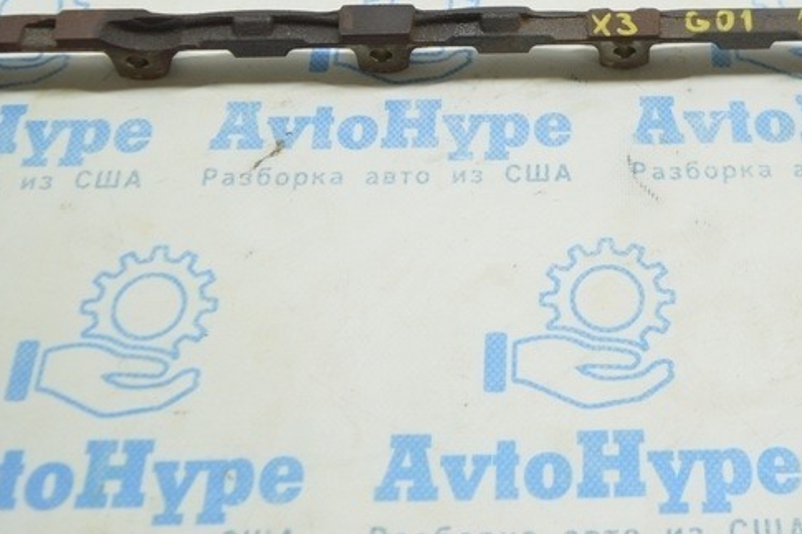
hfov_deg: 34.4
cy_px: 17
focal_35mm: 57
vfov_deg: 22.9
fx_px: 1269
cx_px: 589
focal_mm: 18
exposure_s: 1/40
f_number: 3.5
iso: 400
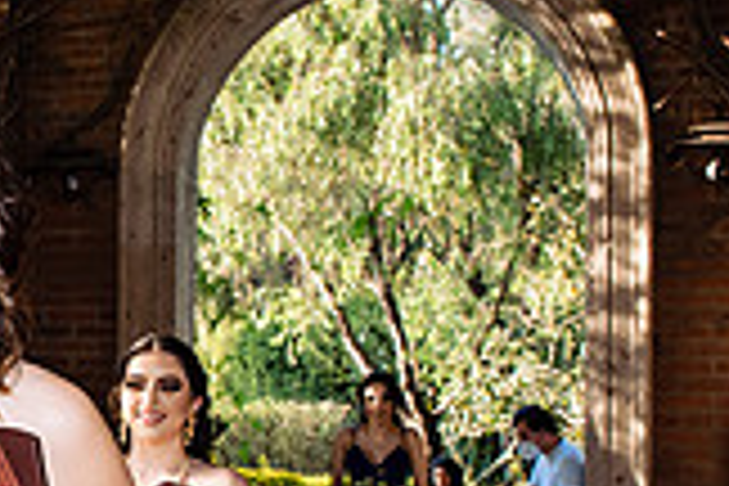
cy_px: 326
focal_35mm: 86
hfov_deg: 21.8
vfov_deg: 15.9
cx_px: -153
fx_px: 1741
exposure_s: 1/200
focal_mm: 24
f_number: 7.1
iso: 1000
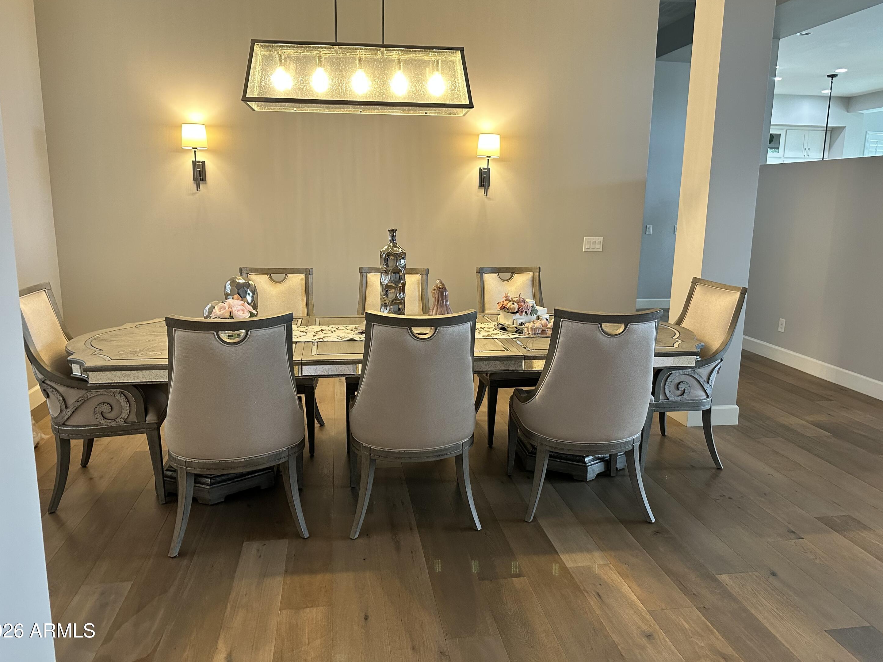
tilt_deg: -10.3
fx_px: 638
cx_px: 439
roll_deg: -0.5
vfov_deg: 54.9
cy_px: 318
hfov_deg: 69.4
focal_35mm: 25
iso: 320
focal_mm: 6.86
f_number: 1.78
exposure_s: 1/60
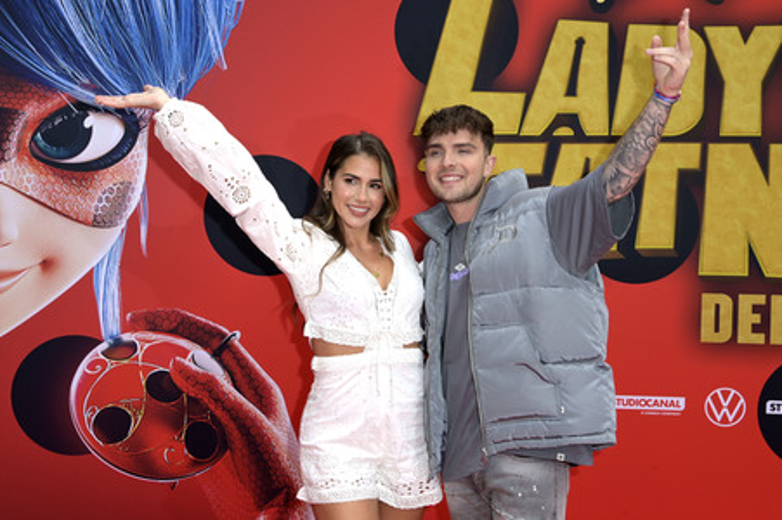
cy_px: 260
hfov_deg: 43.6
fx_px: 977
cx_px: 391
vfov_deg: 29.8
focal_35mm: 45
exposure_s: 1/250
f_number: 7.1
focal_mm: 45
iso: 200
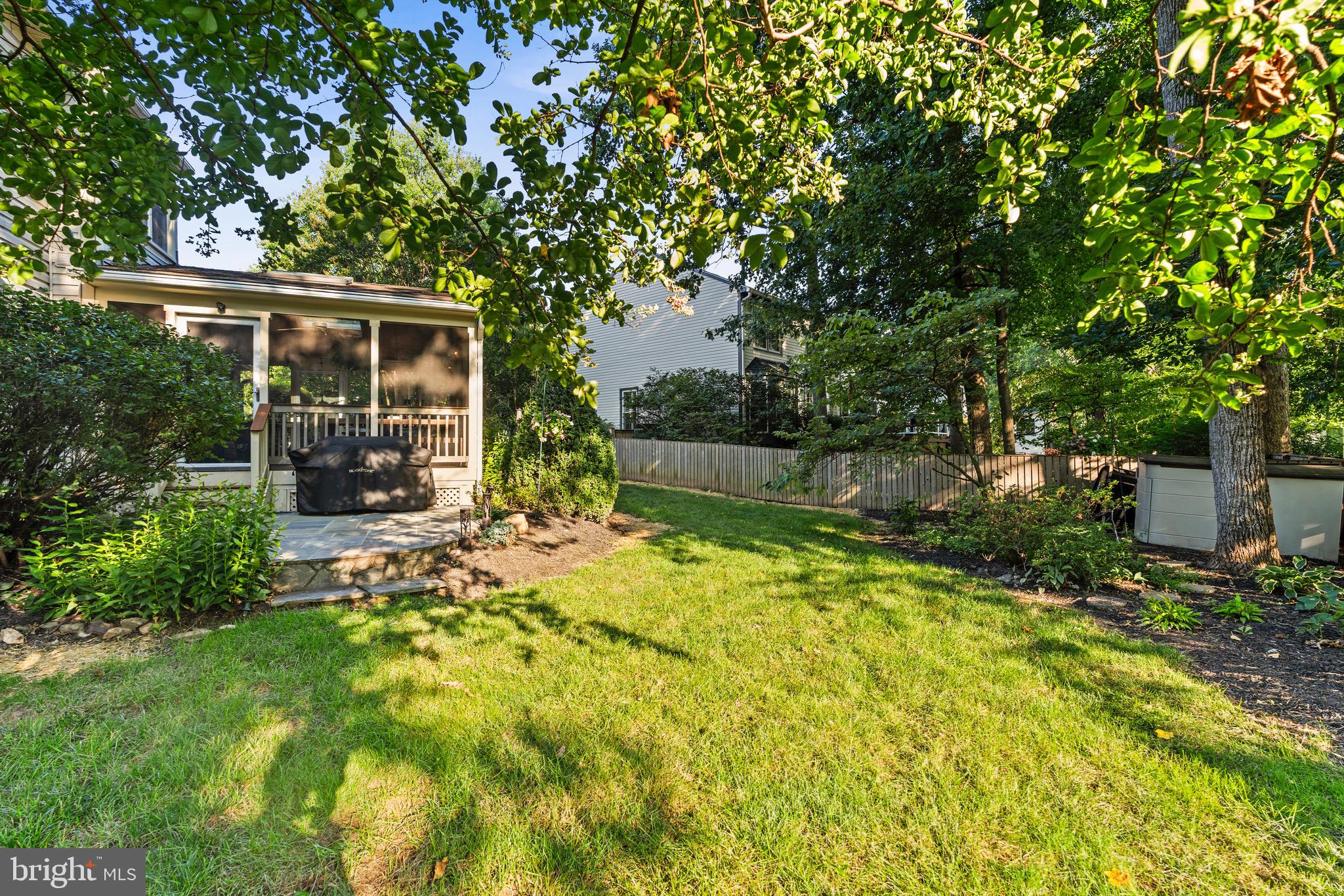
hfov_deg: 96.7
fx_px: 597
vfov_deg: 73.7
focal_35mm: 16
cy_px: 448
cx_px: 672
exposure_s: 1/4
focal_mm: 16
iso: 100
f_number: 8
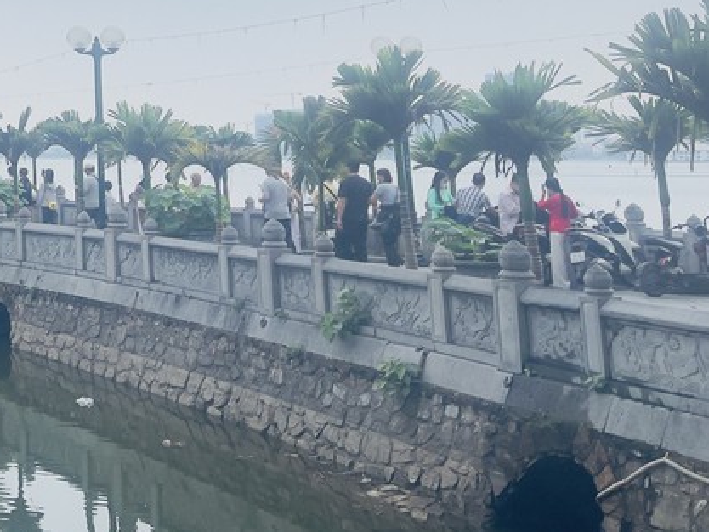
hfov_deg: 28.9
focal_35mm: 60
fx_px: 1229
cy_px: -85
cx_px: -83
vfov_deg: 22.7
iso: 50
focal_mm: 5.1
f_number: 1.6
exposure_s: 1/1225
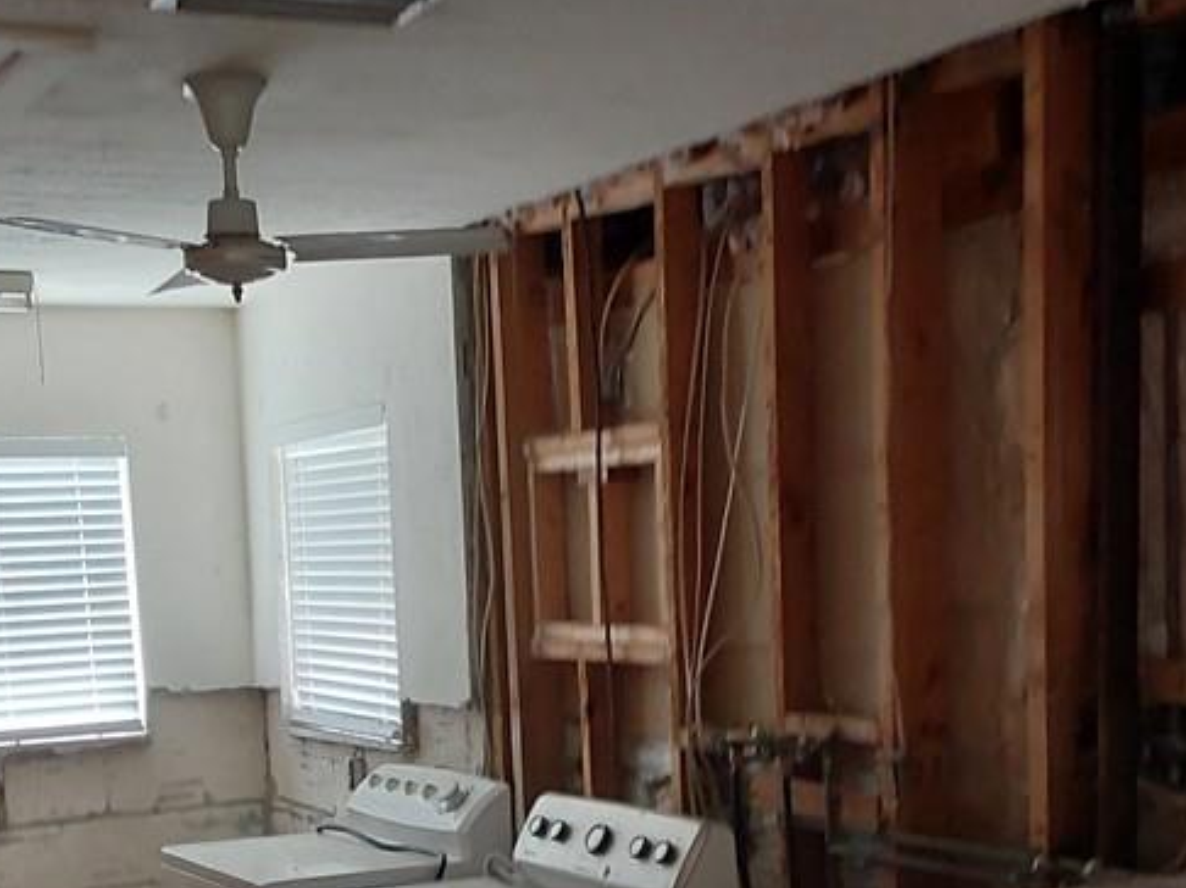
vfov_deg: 24.3
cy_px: 756
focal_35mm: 59
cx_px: 473
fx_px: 2020
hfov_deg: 32.6
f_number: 1.9
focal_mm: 2.91
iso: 200
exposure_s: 1/60
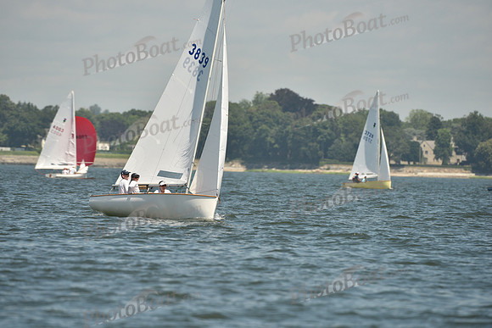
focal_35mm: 400
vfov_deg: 3.4
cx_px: 246
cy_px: 164
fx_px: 5468
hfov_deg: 5.2
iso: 250
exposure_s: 1/1250
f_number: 6.3
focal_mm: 400
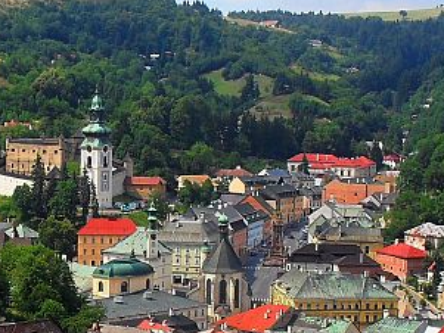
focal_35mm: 93
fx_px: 1193
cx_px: 148
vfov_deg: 15.7
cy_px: 311
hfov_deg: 21.0
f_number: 8.4
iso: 80
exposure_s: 1/125
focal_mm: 6.3
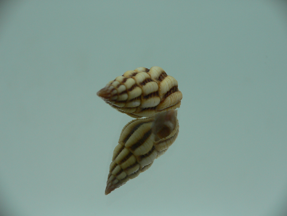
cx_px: 144
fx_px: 290
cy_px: 108
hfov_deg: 52.6
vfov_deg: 40.7
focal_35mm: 35
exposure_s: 1/60
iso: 80
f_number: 2.8
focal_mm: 4.6
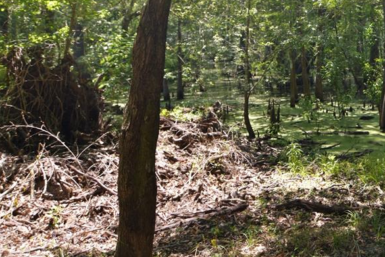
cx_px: 334
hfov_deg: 43.1
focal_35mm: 42
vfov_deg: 30.8
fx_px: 449
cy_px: 40
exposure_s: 1/640
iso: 200
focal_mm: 16
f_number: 2.8
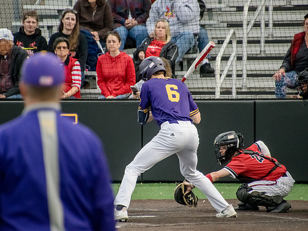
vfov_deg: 2.3
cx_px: 151
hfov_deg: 3.0
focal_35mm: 652
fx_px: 5803
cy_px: 116
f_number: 6.3
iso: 4000
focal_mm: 400
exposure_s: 1/2500
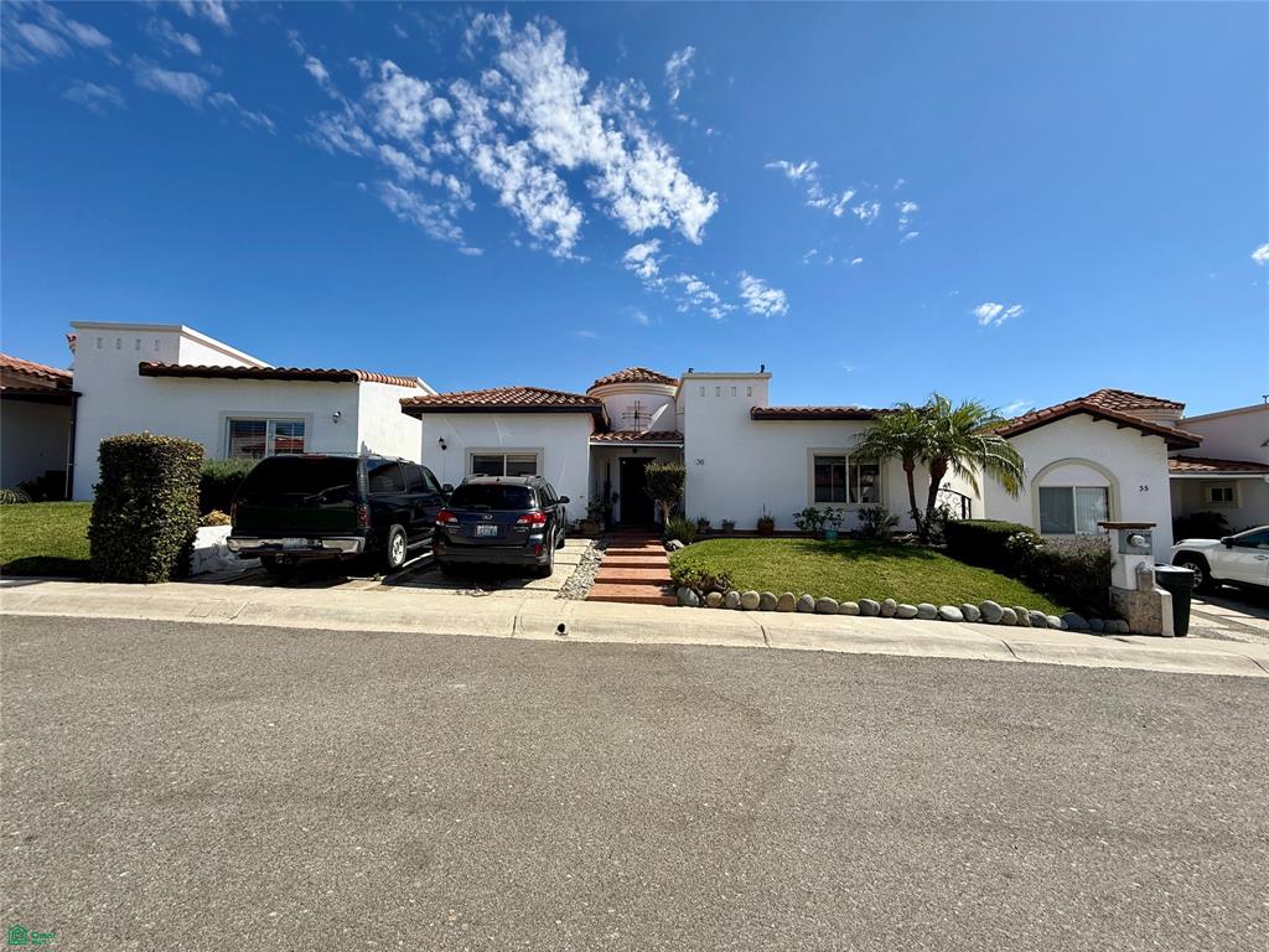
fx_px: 513
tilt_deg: +3.8
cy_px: 476
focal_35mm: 14
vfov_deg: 85.7
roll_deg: +0.0
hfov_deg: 102.1
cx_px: 634
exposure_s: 1/2237
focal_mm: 2.22
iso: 50
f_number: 2.2
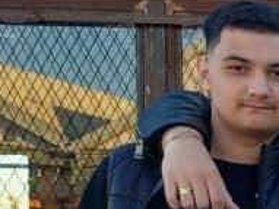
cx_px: 608
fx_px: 1232
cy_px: 282
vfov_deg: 9.5
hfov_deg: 11.3
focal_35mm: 153
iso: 64
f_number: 1.8
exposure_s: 1/100
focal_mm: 4.6
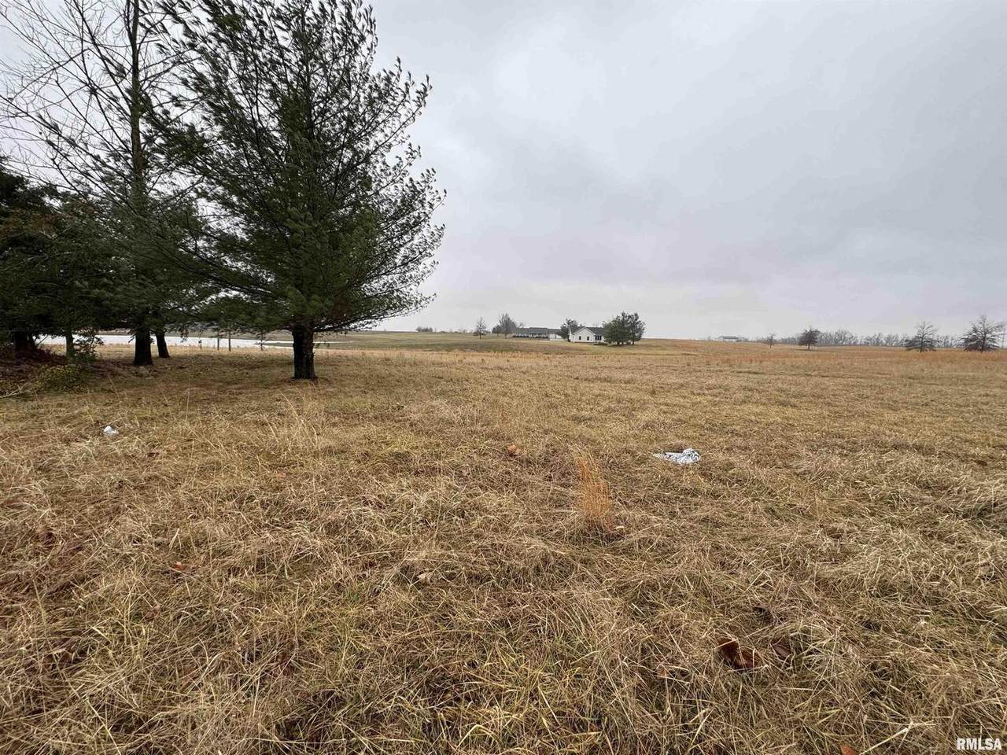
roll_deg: -1.3
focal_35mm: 14
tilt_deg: -6.4
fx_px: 407
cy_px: 378
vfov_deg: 85.7
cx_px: 504
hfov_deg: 102.1
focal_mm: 2.22
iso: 40
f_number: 2.2
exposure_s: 1/99
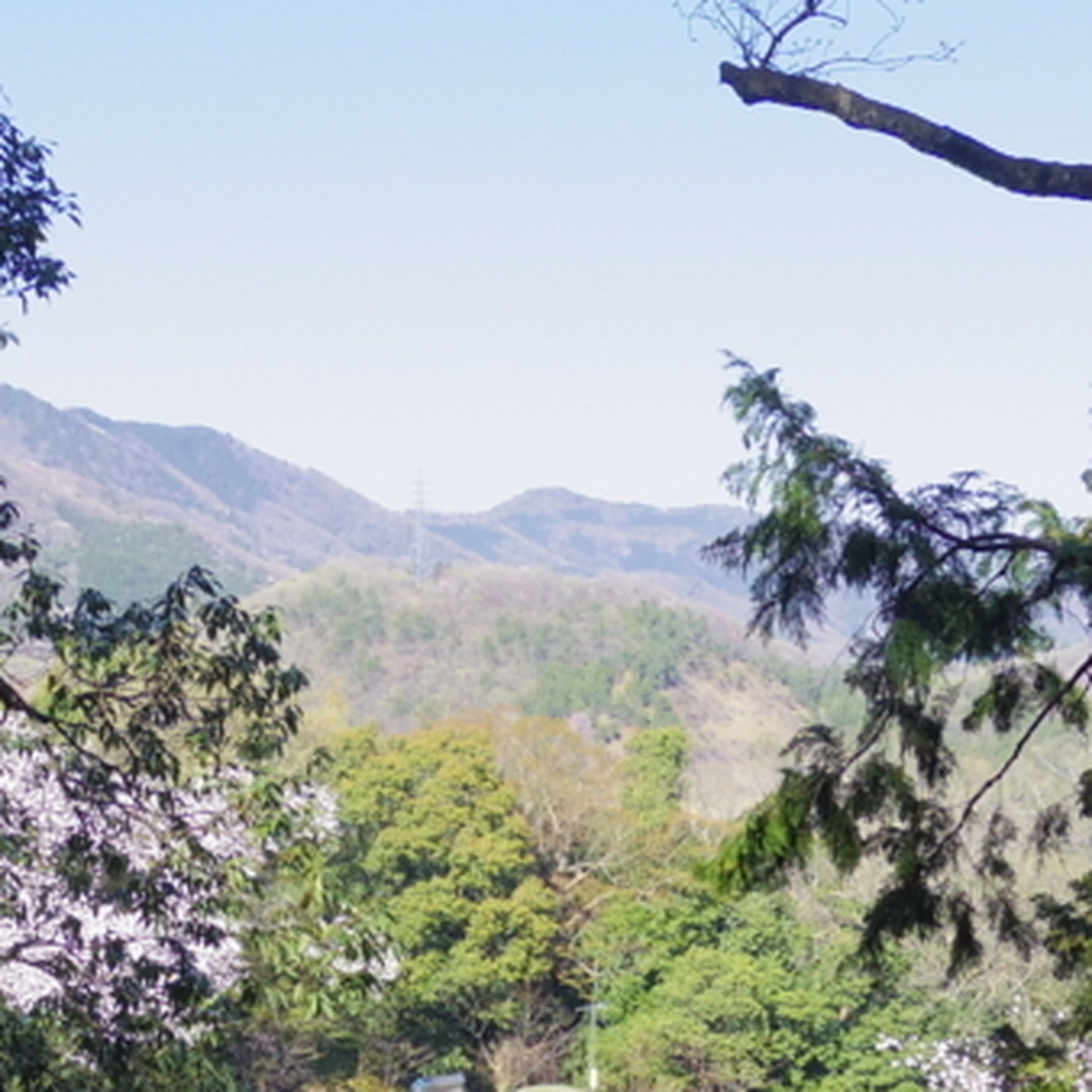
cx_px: 446
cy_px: 1192
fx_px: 2962
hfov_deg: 20.9
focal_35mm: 83
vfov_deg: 20.0
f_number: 4.5
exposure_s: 1/125
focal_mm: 6.7
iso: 200
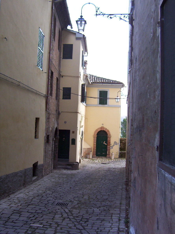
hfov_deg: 39.7
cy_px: 117
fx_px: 243
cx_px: 88
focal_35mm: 36
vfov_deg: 51.4
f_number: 2.76
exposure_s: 1/228
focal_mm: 5.54
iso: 100
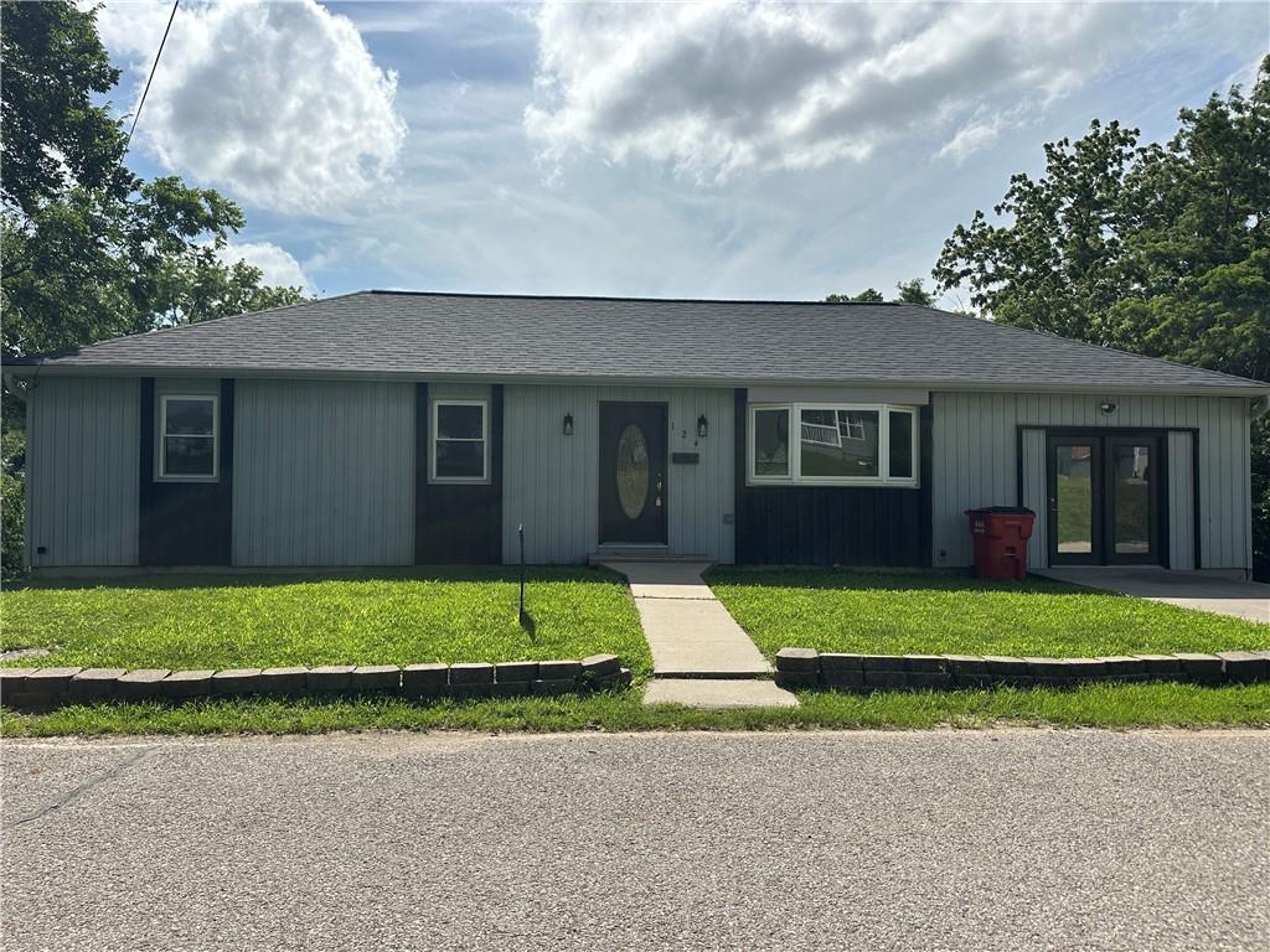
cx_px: 635
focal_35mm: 24
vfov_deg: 56.8
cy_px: 476
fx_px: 881
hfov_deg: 71.6
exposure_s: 1/8197
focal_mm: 6.86
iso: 80
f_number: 1.78
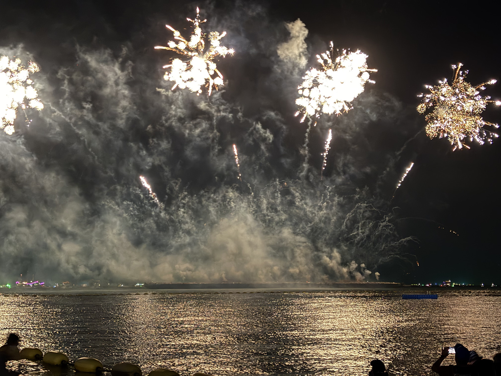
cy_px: 188
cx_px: 250
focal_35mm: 52
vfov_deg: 28.0
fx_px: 753
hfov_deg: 36.8
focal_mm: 5.96
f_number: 1.6
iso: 640
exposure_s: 1/10
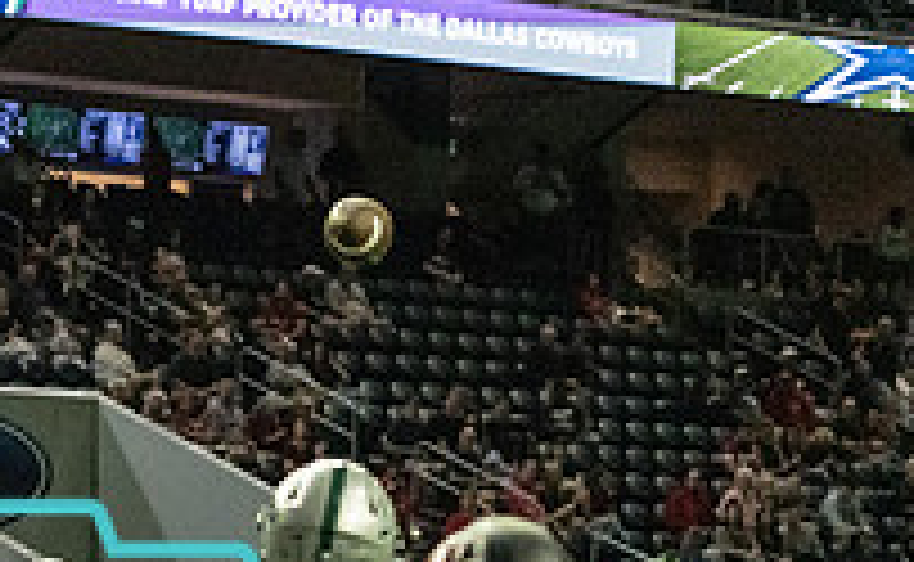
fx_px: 8037
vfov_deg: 4.0
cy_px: 872
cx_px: 18
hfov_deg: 6.5
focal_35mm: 324
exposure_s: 1/1250
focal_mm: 100
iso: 12800
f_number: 4.5
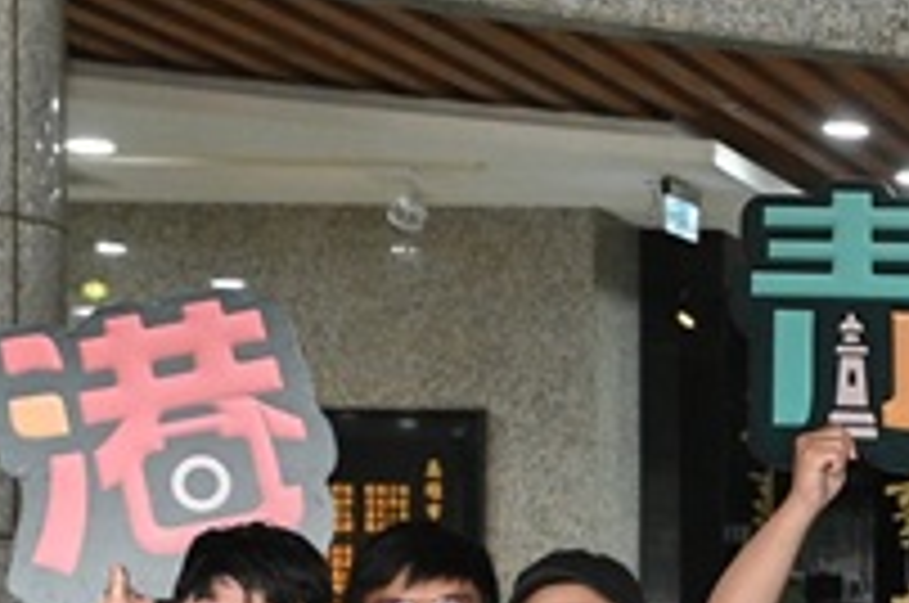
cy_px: 763
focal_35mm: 119
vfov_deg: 11.2
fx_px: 3000
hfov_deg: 14.9
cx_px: 1665
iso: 1250
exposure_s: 1/320
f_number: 4
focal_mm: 24
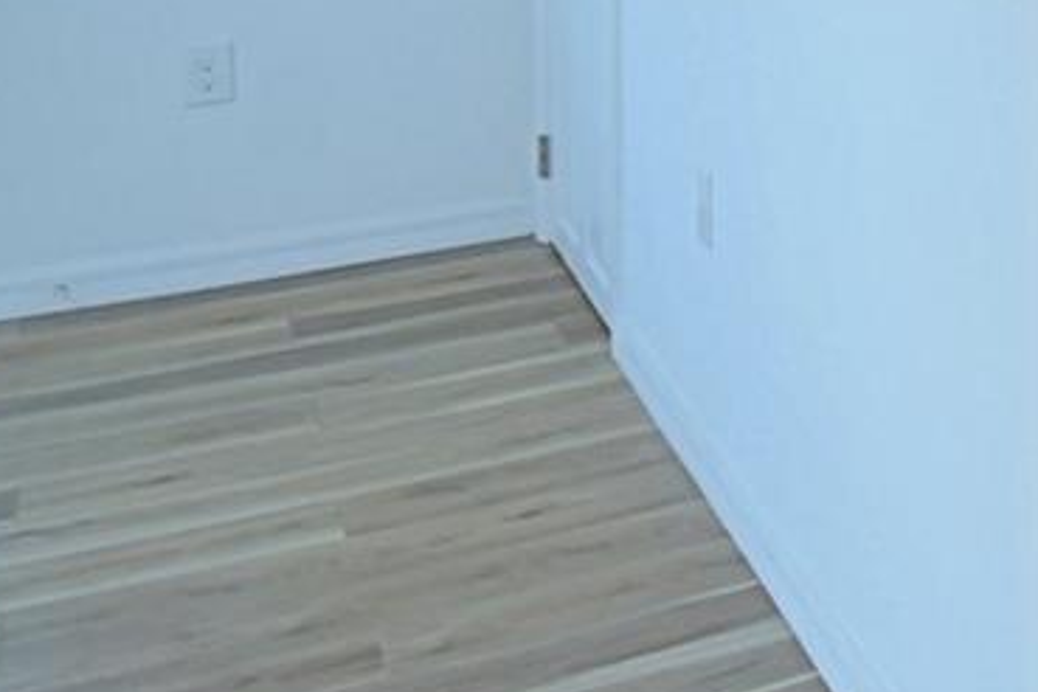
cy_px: -335
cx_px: 2034
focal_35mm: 65
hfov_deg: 19.4
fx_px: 1874
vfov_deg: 18.6
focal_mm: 10
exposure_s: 1/50
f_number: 4.5
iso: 400
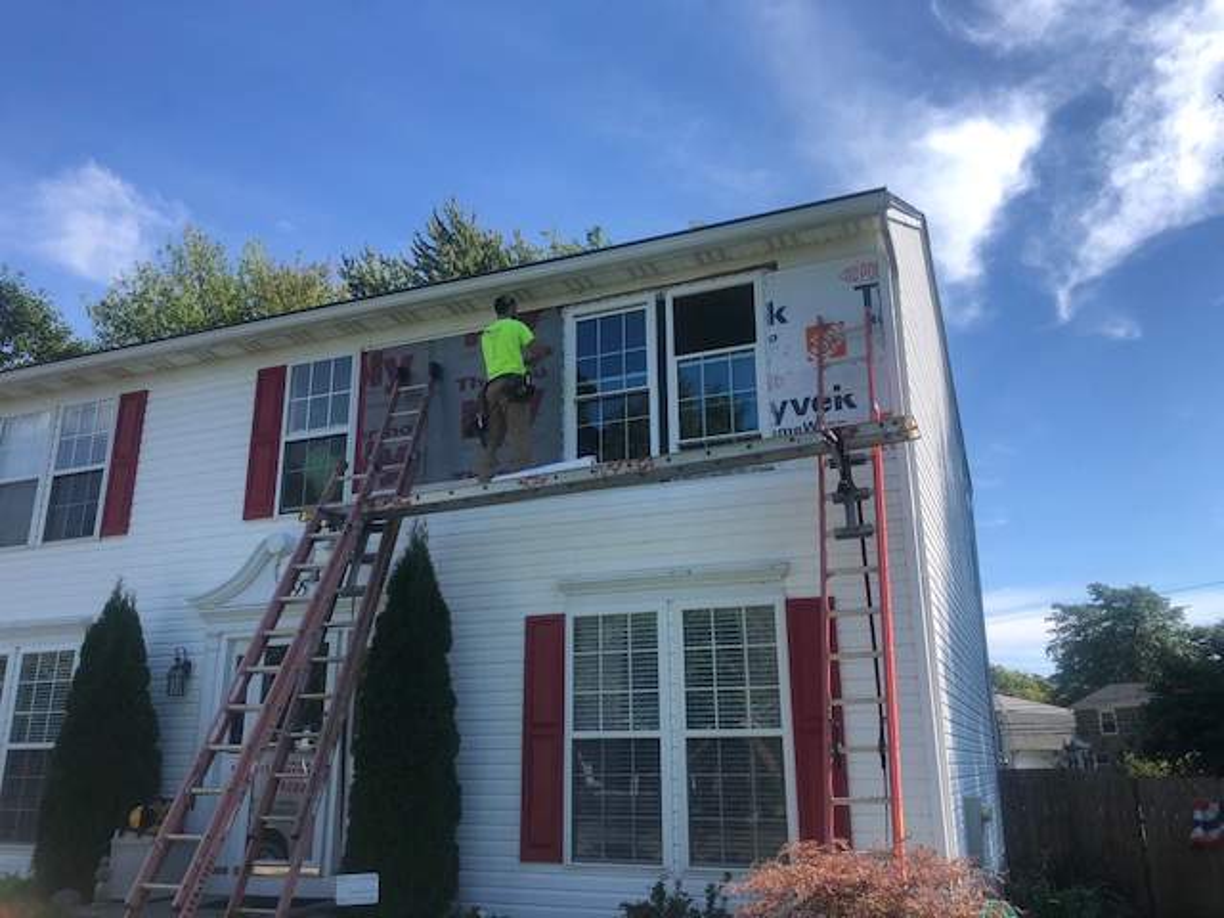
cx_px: 612
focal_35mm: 29
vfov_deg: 48.2
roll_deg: +1.8
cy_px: 459
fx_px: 1025
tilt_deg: +19.1
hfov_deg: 61.7
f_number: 1.8
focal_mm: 3.99
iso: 20
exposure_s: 1/1517
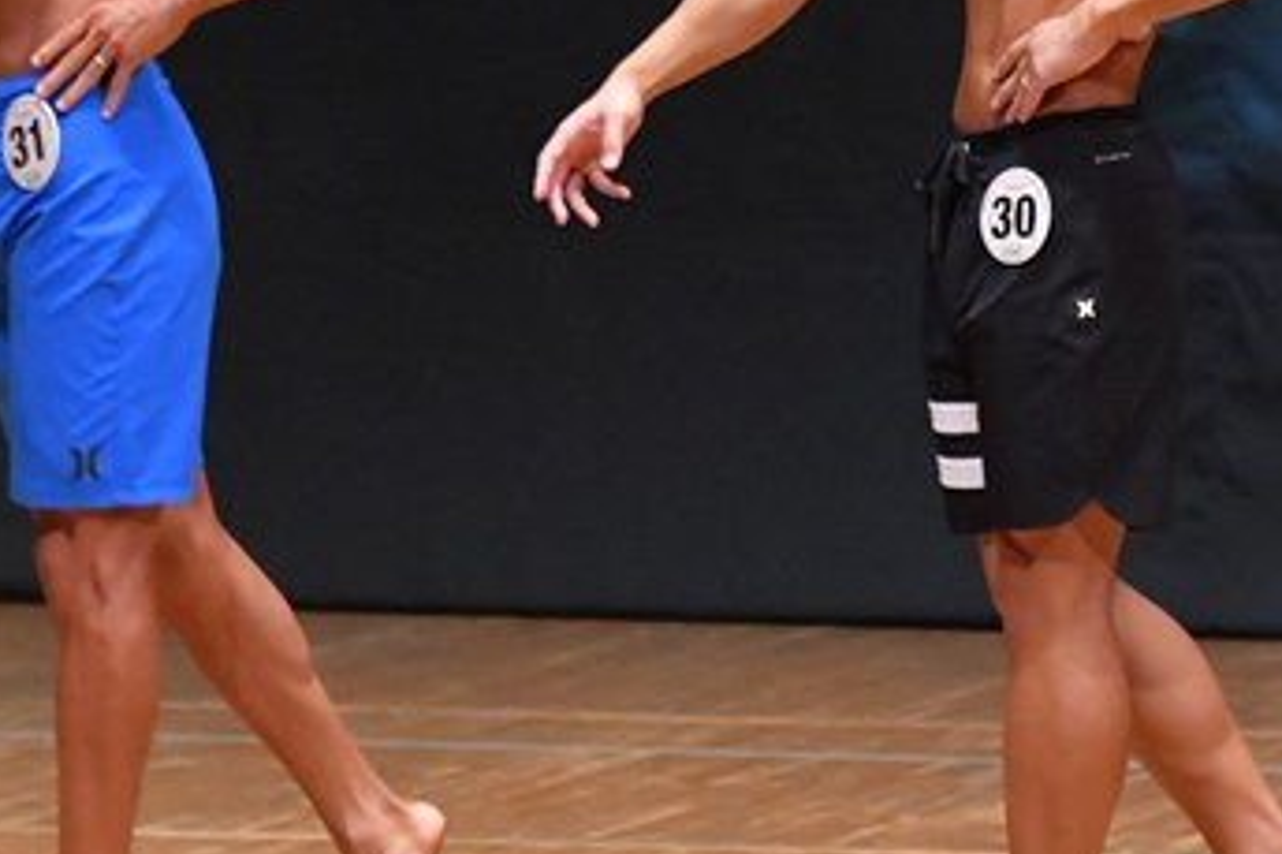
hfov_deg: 3.4
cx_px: 1414
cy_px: 172
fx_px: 21676
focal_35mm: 609
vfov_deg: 2.3
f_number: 5.6
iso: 8000
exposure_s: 1/400
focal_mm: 180
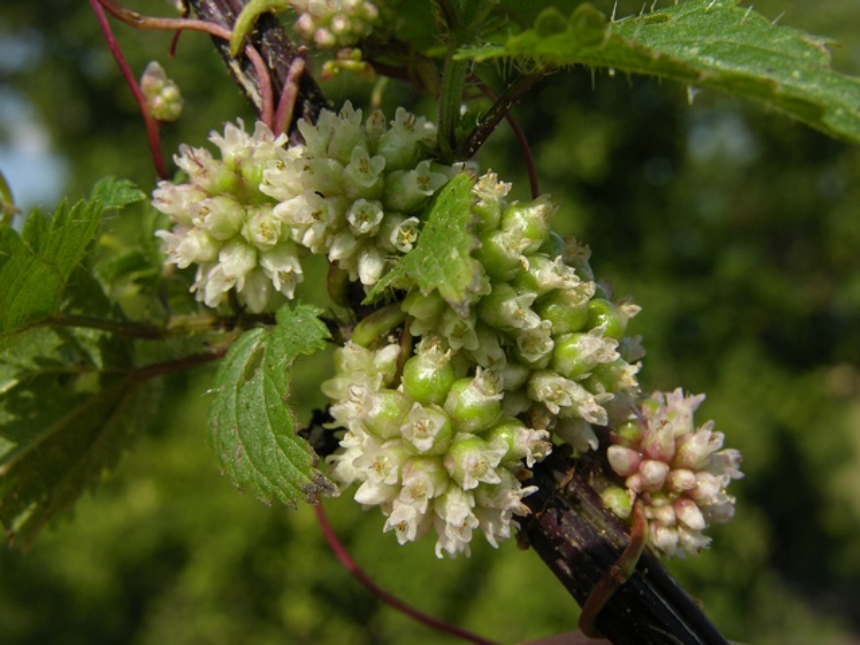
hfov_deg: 35.5
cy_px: 322
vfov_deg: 27.0
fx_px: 1342
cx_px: 430
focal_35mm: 54
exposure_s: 1/183
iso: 50
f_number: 7.7
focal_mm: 13.7
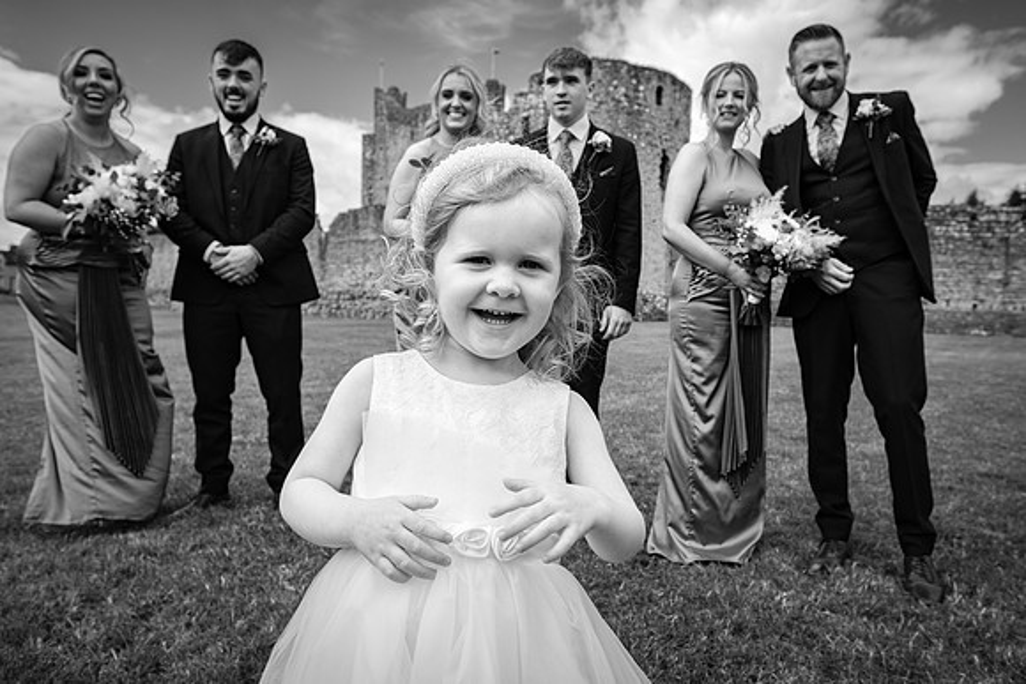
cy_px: 360
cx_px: 540
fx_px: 728
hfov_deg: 70.3
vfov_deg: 50.3
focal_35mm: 26
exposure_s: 1/500
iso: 160
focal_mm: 16
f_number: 4
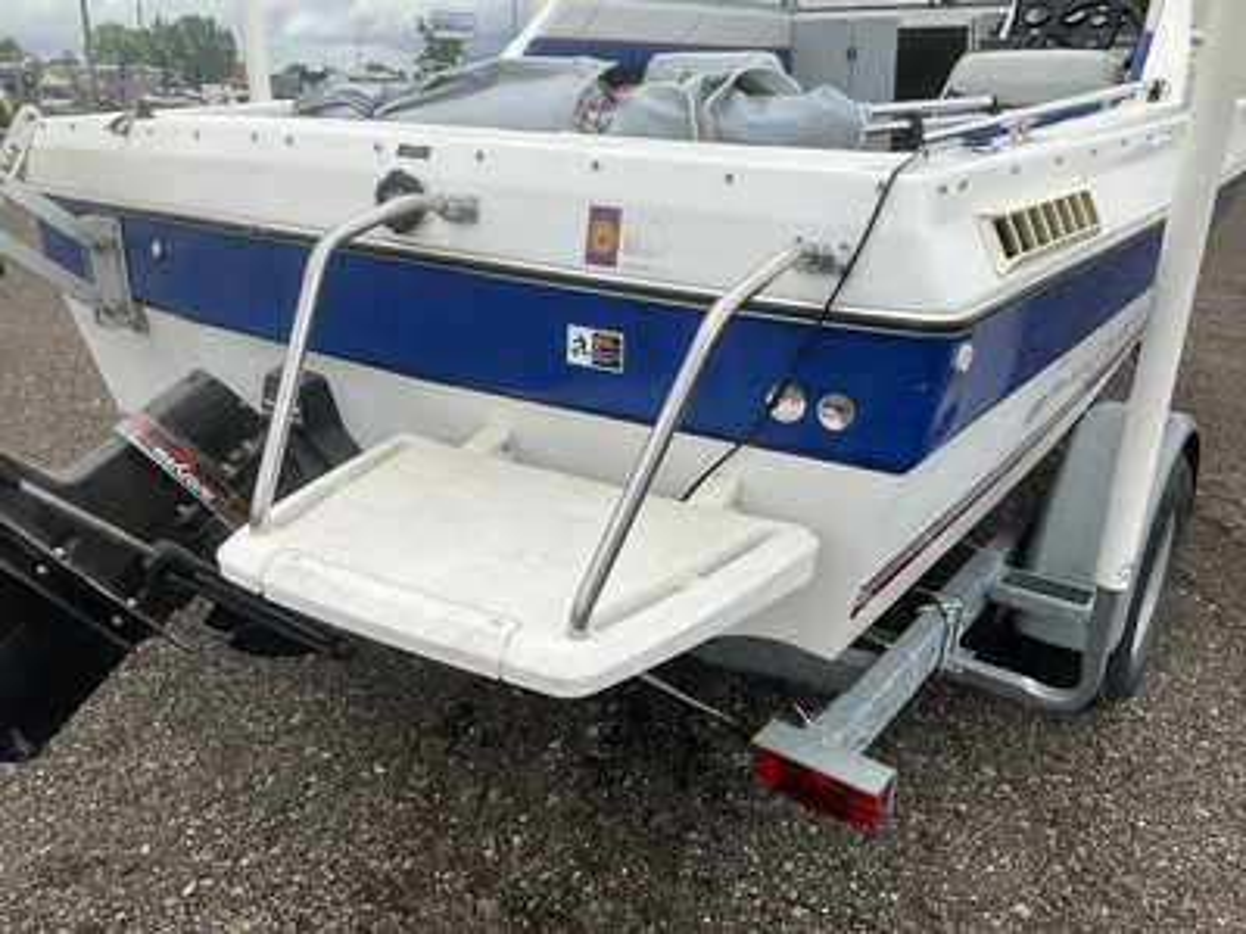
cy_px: 467
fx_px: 1044
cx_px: 623
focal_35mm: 29
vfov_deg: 48.2
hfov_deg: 61.7
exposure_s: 1/1848
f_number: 1.8
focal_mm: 3
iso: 25
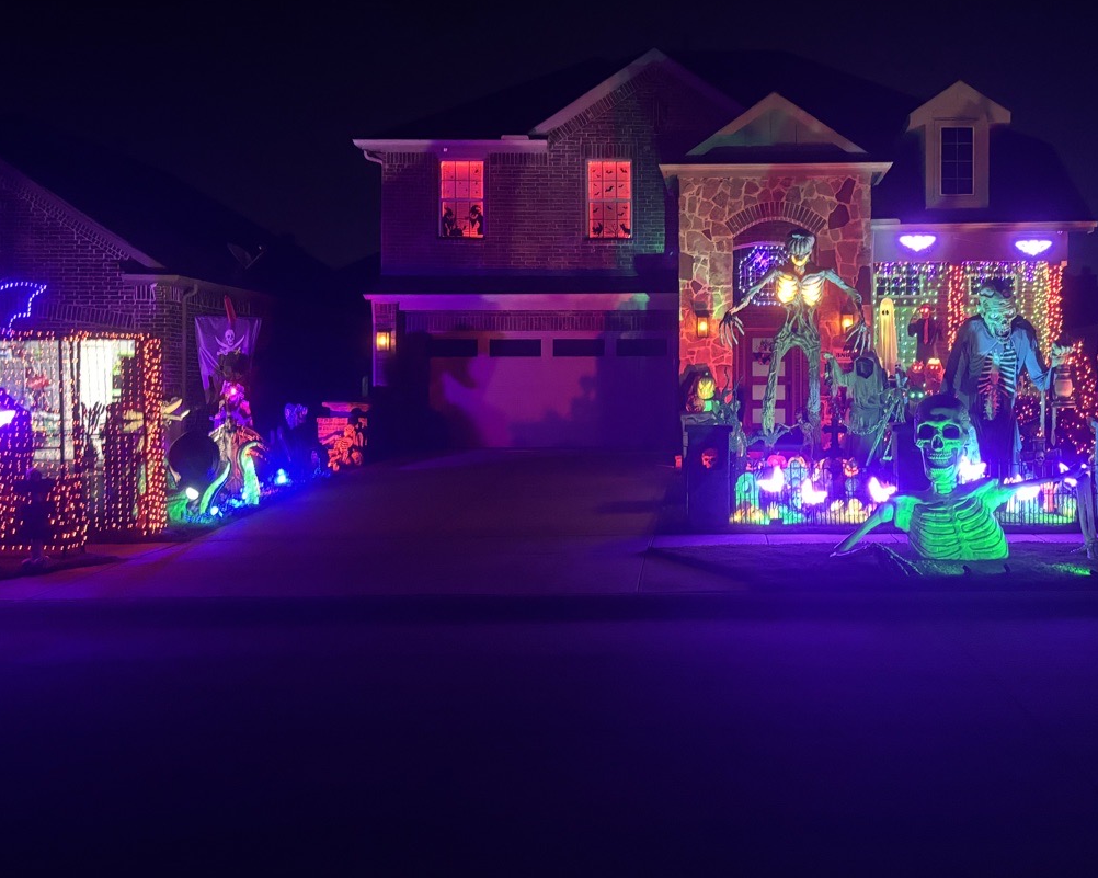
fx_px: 1235
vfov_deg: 39.0
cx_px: 713
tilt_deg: +1.8
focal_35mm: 38
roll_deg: -0.2
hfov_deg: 47.3
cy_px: 372
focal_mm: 5.96
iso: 1000
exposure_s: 1/24
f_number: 1.6
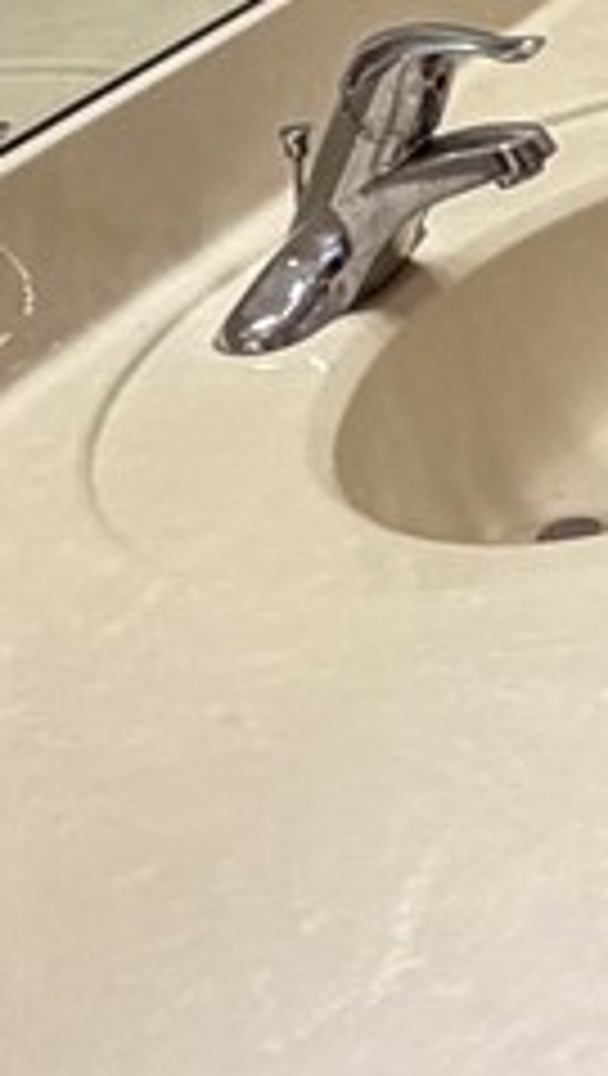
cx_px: 1567
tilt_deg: -4.9
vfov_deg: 17.6
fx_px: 2914
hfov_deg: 10.1
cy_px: -756
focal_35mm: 102
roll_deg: +3.4
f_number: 2.2
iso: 125
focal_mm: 2.22
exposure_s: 1/120
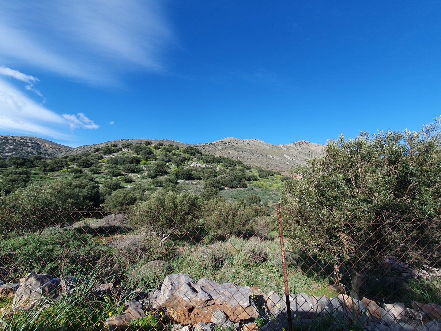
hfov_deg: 106.2
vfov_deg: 89.9
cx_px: 220
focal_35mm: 13
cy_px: 166
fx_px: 166
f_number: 2.2
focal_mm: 1.8
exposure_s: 1/820
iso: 50
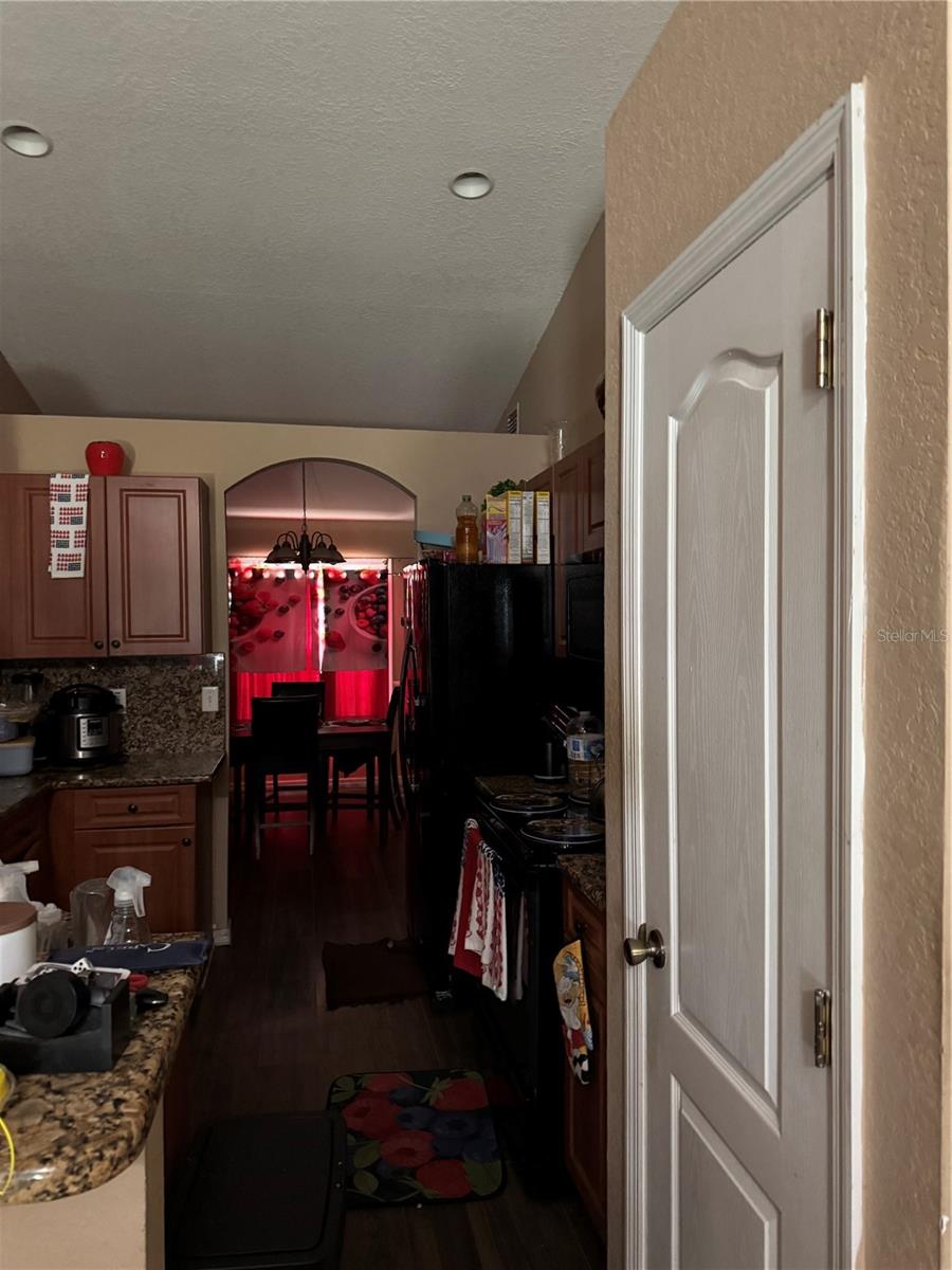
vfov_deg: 71.6
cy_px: 635
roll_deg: +0.2
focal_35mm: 24
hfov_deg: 56.8
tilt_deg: -1.2
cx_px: 476
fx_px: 880
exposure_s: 1/30
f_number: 1.78
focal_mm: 6.76
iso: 1000
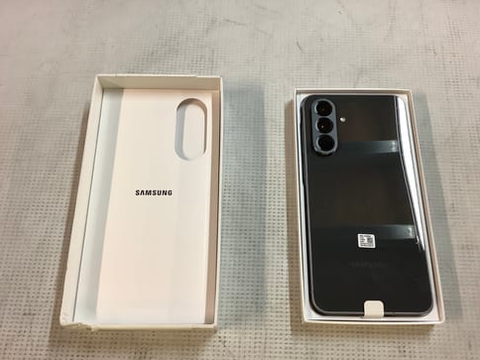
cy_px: 184
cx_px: 247
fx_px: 444
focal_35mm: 32
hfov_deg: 56.8
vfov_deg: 44.2
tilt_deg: -67.3
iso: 125
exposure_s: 1/50
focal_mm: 3.3
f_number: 2.4
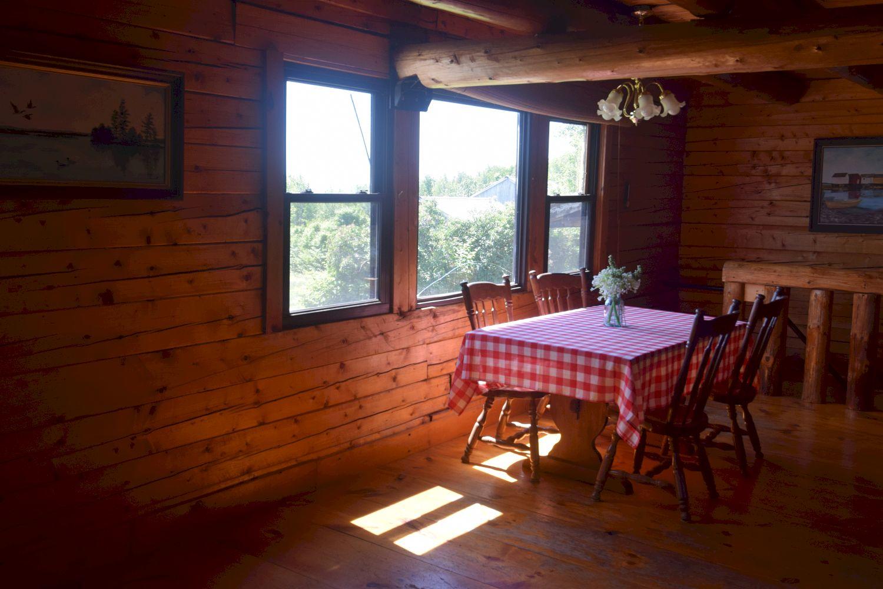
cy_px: 294
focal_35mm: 36
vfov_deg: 36.9
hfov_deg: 53.1
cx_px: 442
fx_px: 883
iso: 400
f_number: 6.3
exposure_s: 1/160
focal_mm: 24
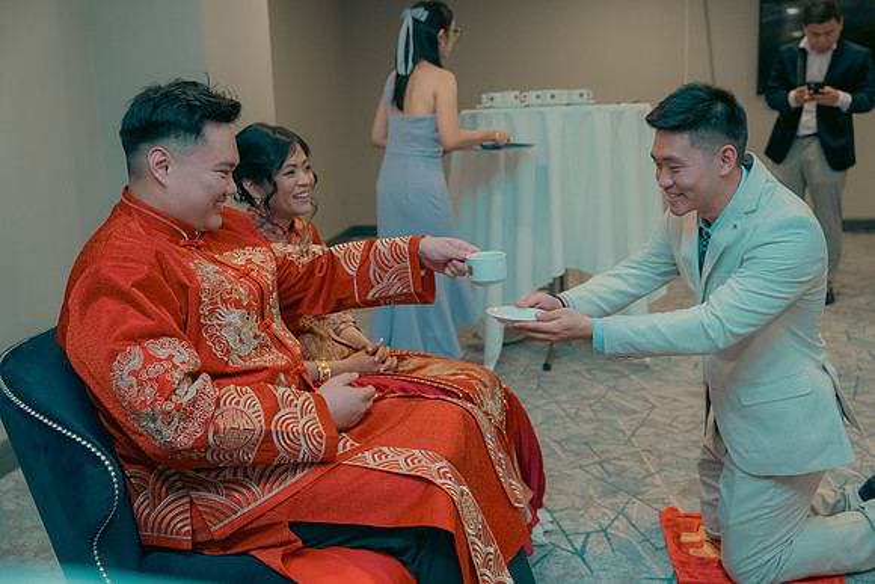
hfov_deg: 51.9
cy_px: 292
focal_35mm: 37
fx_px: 899
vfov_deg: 36.0
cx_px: 438
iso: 2500
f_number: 3.5
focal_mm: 37
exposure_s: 1/160
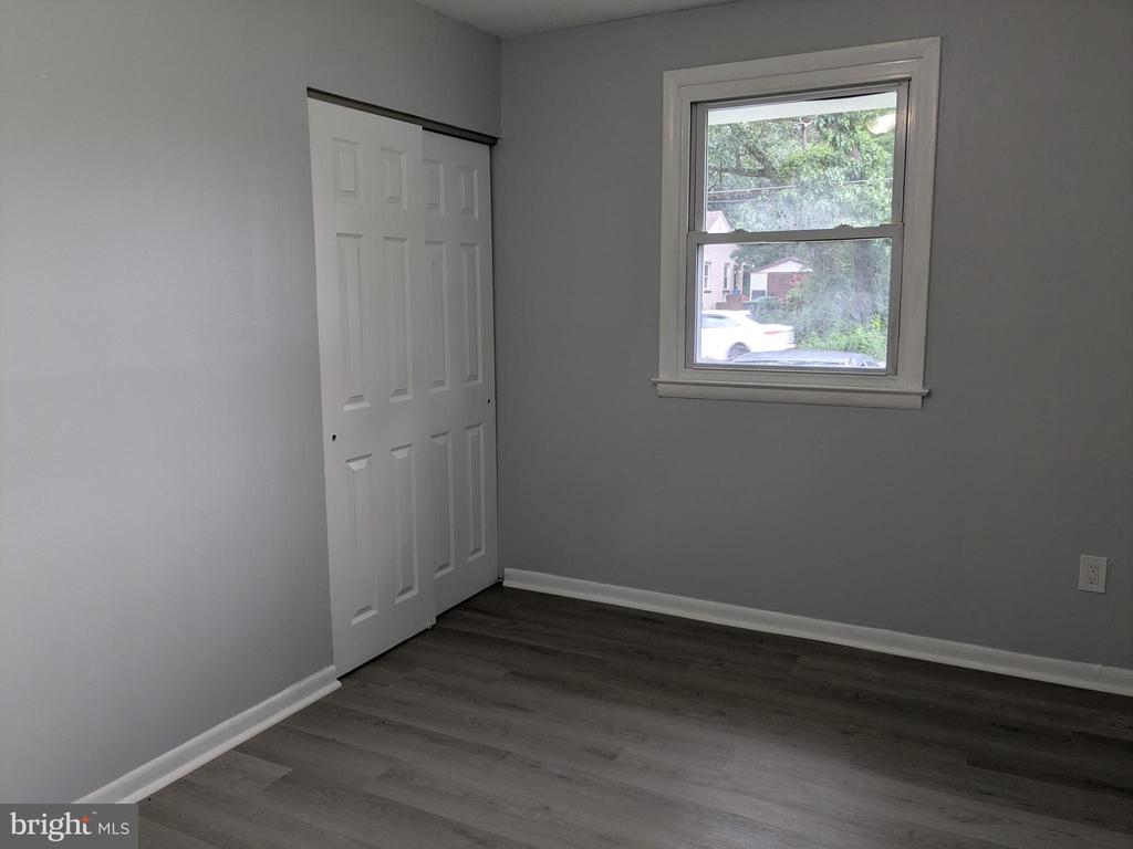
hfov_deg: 65.3
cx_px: 566
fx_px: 884
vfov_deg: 51.4
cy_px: 424
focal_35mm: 27
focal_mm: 4.38
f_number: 1.73
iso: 55
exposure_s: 1/60
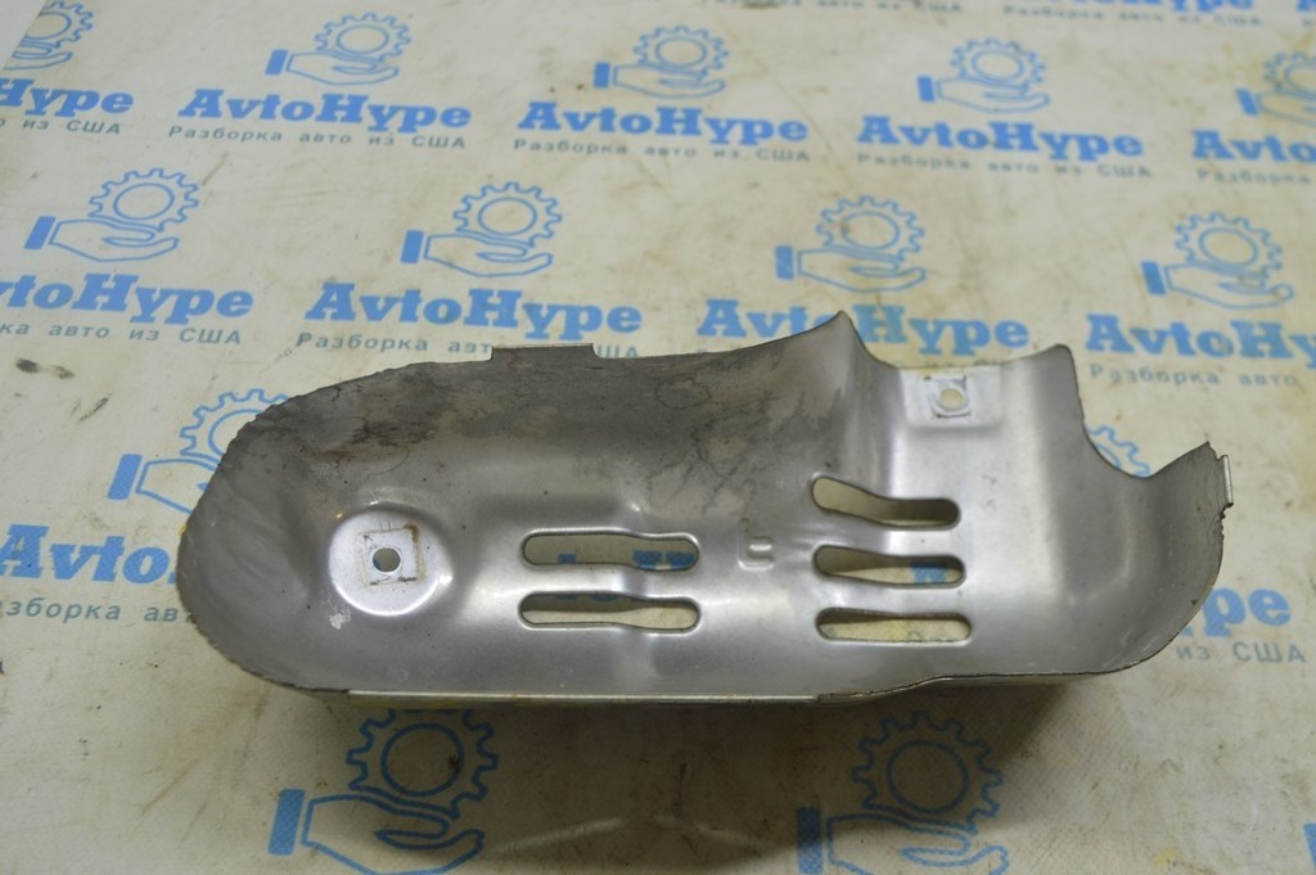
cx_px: 658
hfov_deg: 49.6
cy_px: 438
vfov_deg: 34.2
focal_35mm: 39
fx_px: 1424
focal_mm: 26
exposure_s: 1/40
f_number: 5.6
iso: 400
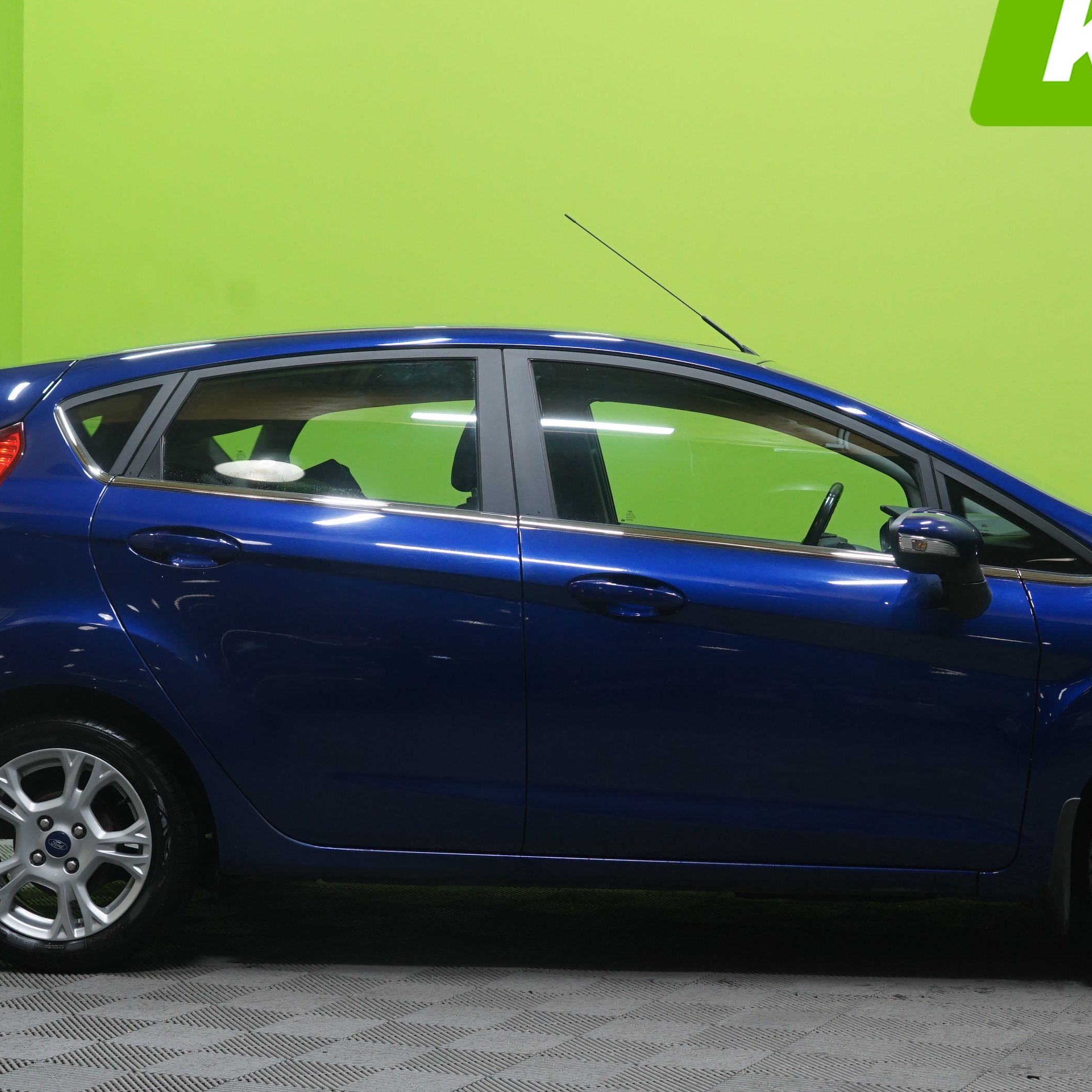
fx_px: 2498
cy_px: 567
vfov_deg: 24.7
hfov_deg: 24.6
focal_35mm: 70
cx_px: 713
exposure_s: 1/25
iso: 800
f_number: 5.6
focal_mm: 44
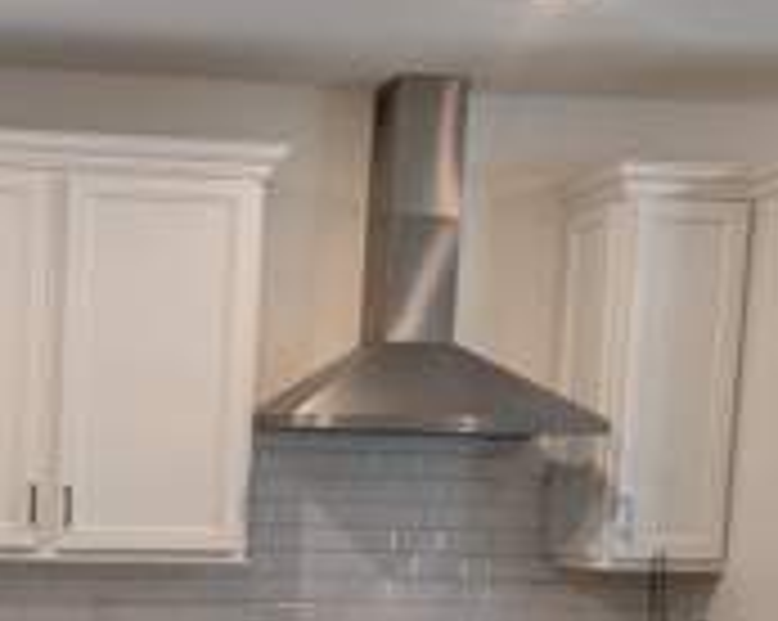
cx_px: -81
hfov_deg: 26.8
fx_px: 1495
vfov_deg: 22.2
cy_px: 684
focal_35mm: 65
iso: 24
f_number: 1.68
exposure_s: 1/120
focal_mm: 6.9
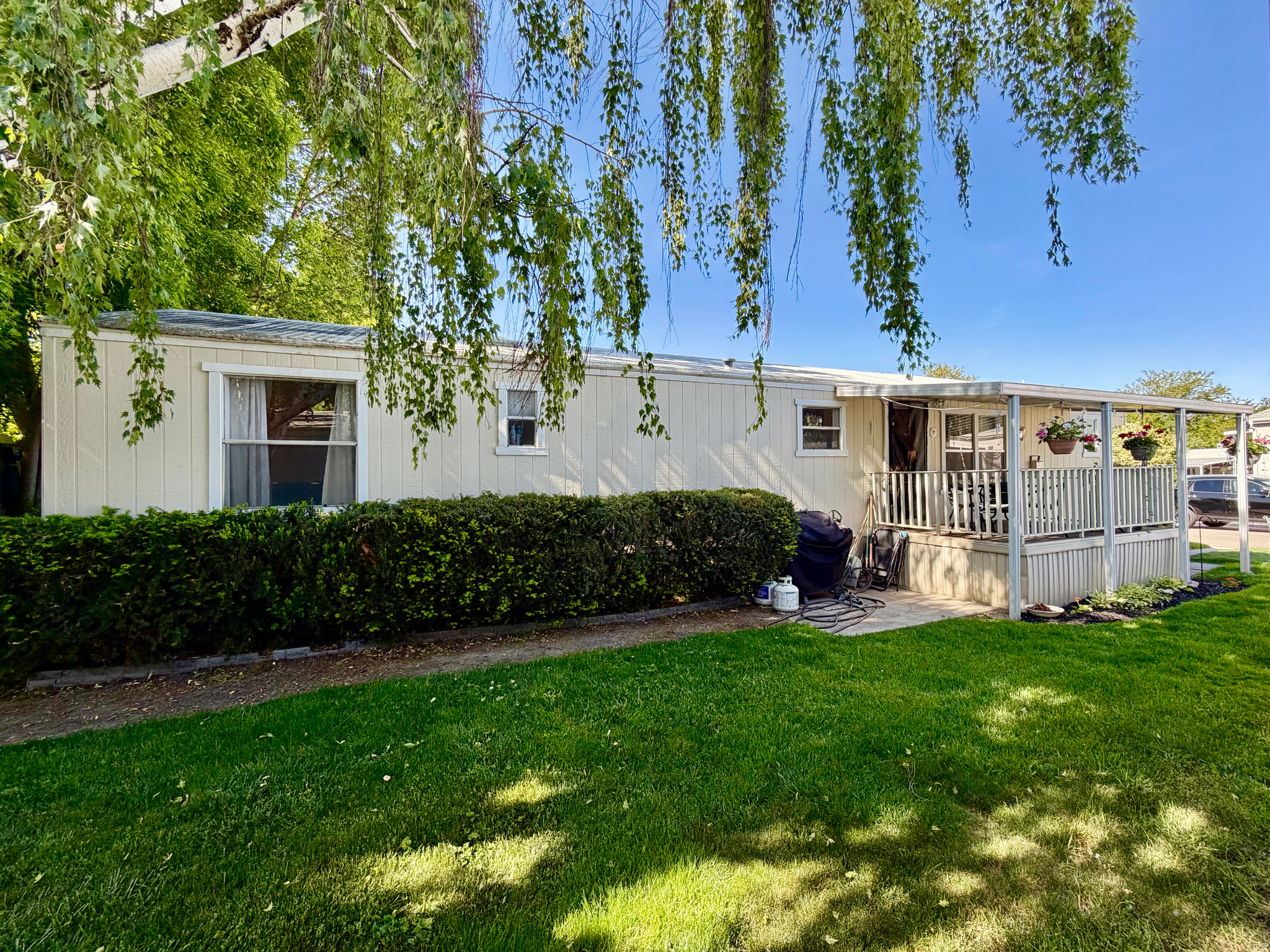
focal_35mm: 14
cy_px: 476
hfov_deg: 102.1
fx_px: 514
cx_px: 635
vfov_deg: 85.7
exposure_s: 1/365
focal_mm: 2.22
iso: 50
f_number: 2.2
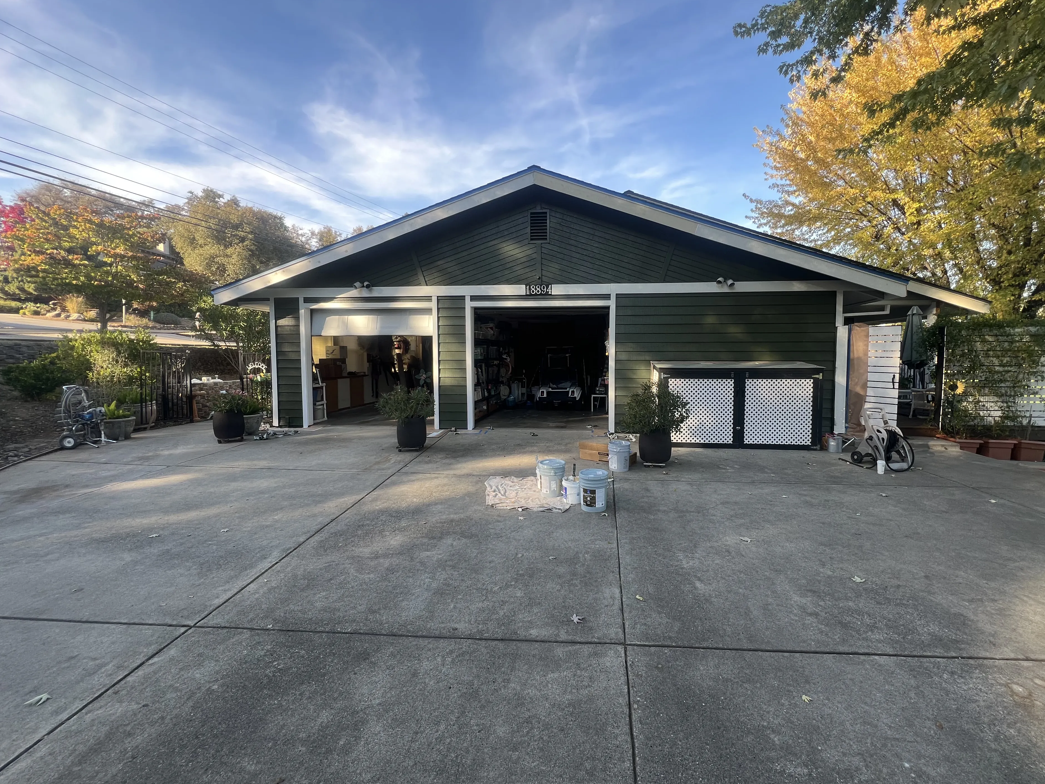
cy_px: 381
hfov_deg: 101.9
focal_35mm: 14
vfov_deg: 85.7
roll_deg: +0.4
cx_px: 557
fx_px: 423
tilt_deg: -2.4
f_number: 1.8
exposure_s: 1/123
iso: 32
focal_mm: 1.57
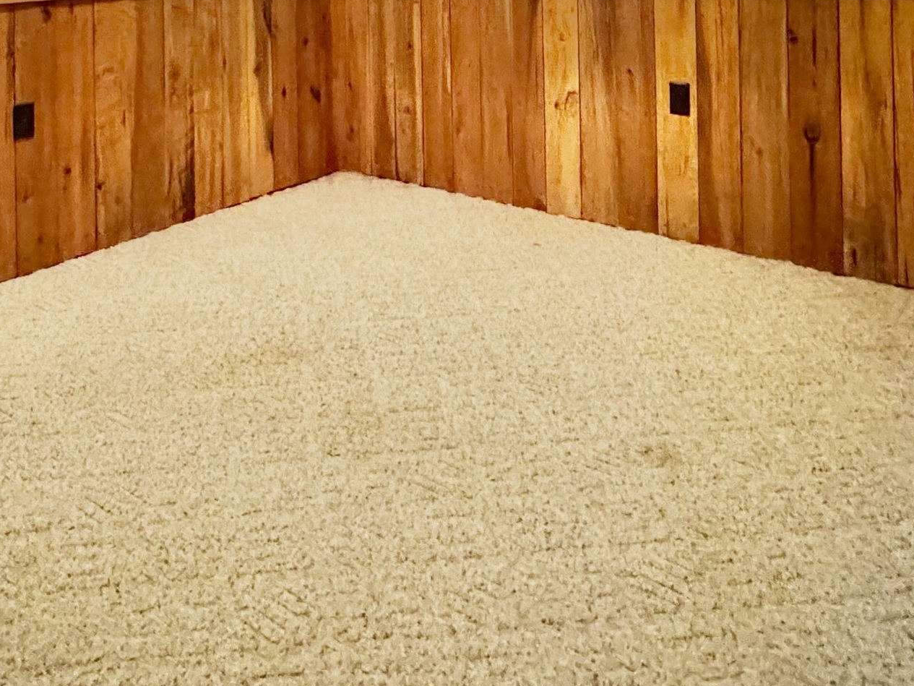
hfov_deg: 53.6
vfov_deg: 35.8
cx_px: 368
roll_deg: +0.9
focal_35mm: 34
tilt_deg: -1.0
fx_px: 898
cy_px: -63
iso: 1000
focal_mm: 2.22
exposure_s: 1/40
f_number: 2.2
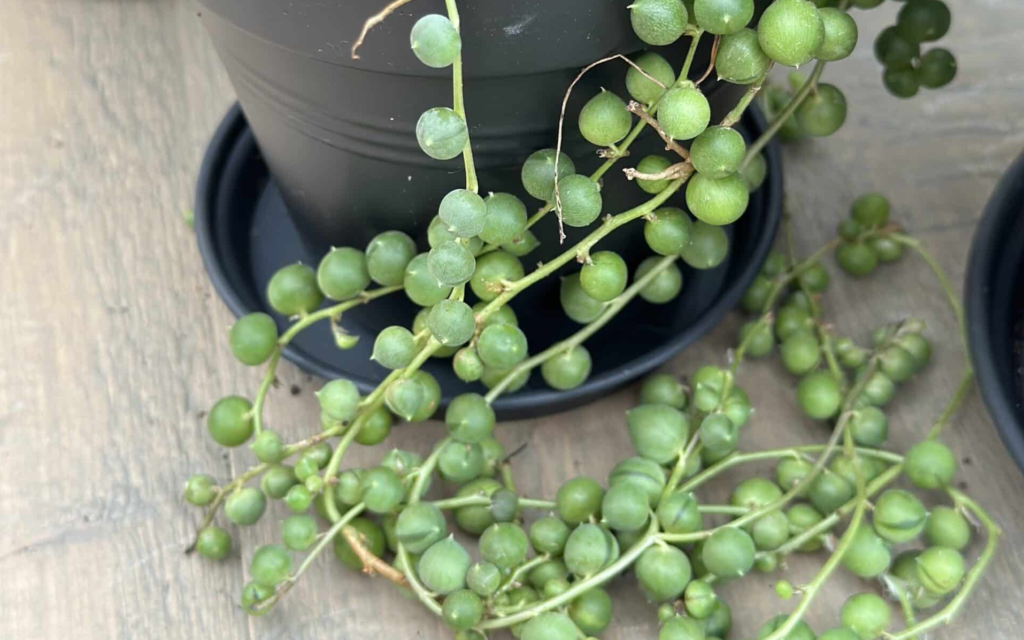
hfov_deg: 30.2
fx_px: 1898
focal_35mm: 68
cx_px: 512
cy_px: 189
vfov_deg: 19.1
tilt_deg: -45.9
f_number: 1.78
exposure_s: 1/101
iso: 125
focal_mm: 6.86
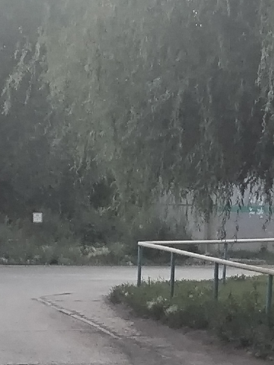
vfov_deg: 11.4
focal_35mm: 159
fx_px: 1679
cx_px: 183
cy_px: 681
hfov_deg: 9.3
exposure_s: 1/50
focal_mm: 4.75
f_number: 1.8
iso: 125
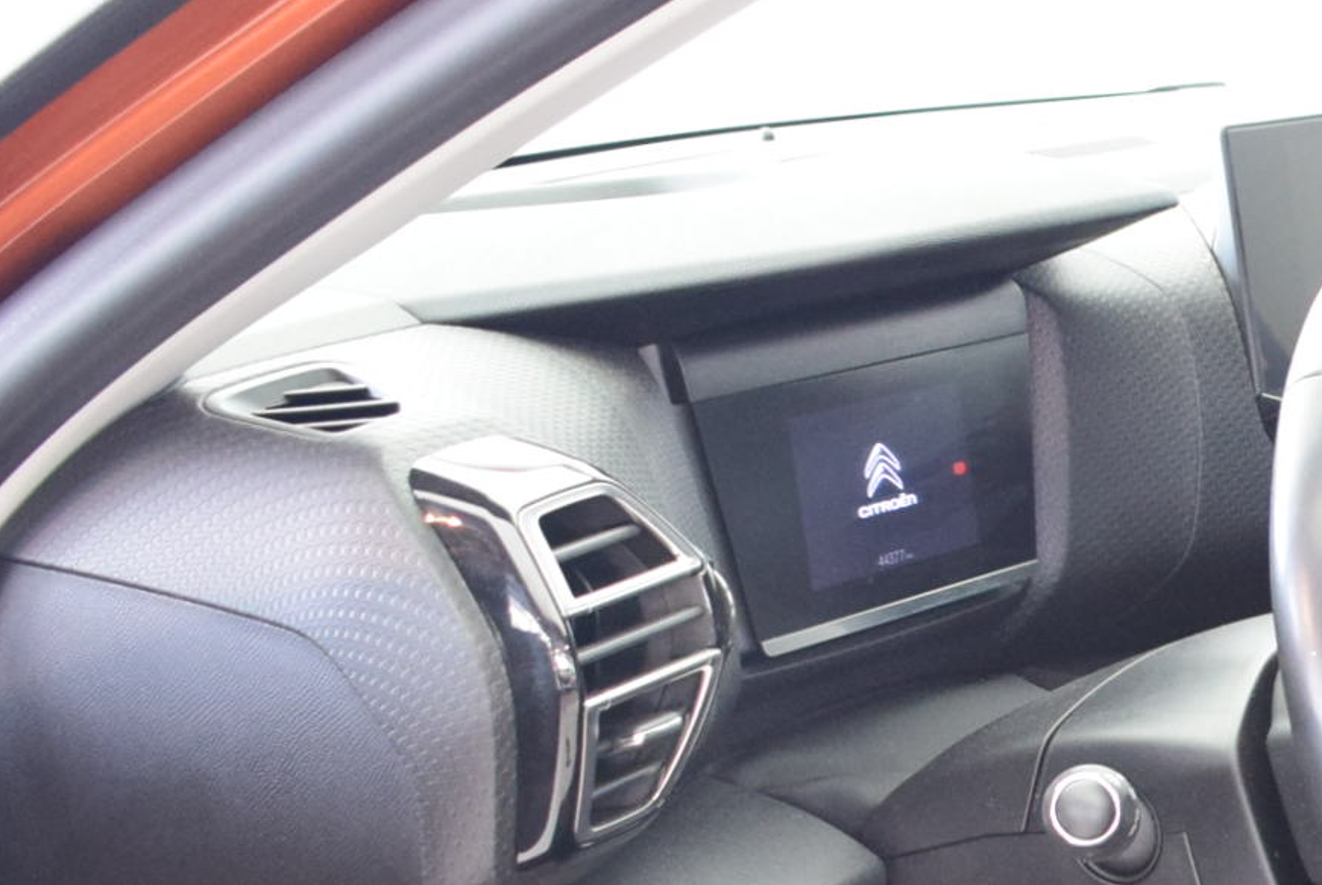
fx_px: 3787
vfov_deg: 12.8
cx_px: 1729
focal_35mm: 103
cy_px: 1184
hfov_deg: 18.4
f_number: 3.8
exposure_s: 1/40
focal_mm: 20
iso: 1600
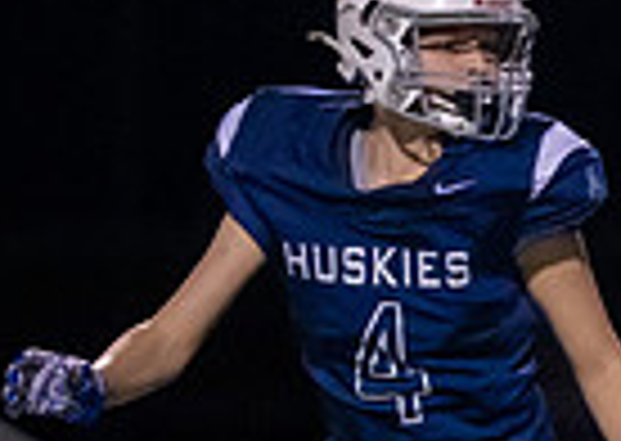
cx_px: 1327
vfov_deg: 1.3
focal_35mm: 1081
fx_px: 19028
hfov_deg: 1.9
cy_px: 267
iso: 5000
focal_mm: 200
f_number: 2.8
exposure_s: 1/1000
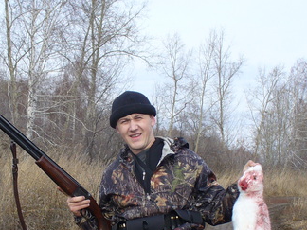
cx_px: 109
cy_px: 186
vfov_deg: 18.3
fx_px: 709
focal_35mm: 80
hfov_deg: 24.3
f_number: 2.8
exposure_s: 1/400
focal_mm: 6.1
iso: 80
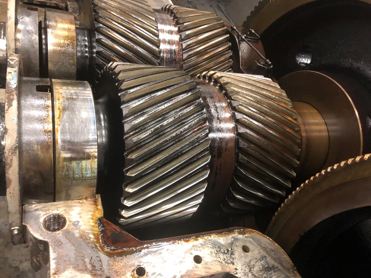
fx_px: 300
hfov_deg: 63.4
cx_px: 186
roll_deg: -18.6
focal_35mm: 28
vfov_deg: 49.7
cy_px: 139
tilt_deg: -36.2
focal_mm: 4
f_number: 1.8
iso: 80
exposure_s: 1/6
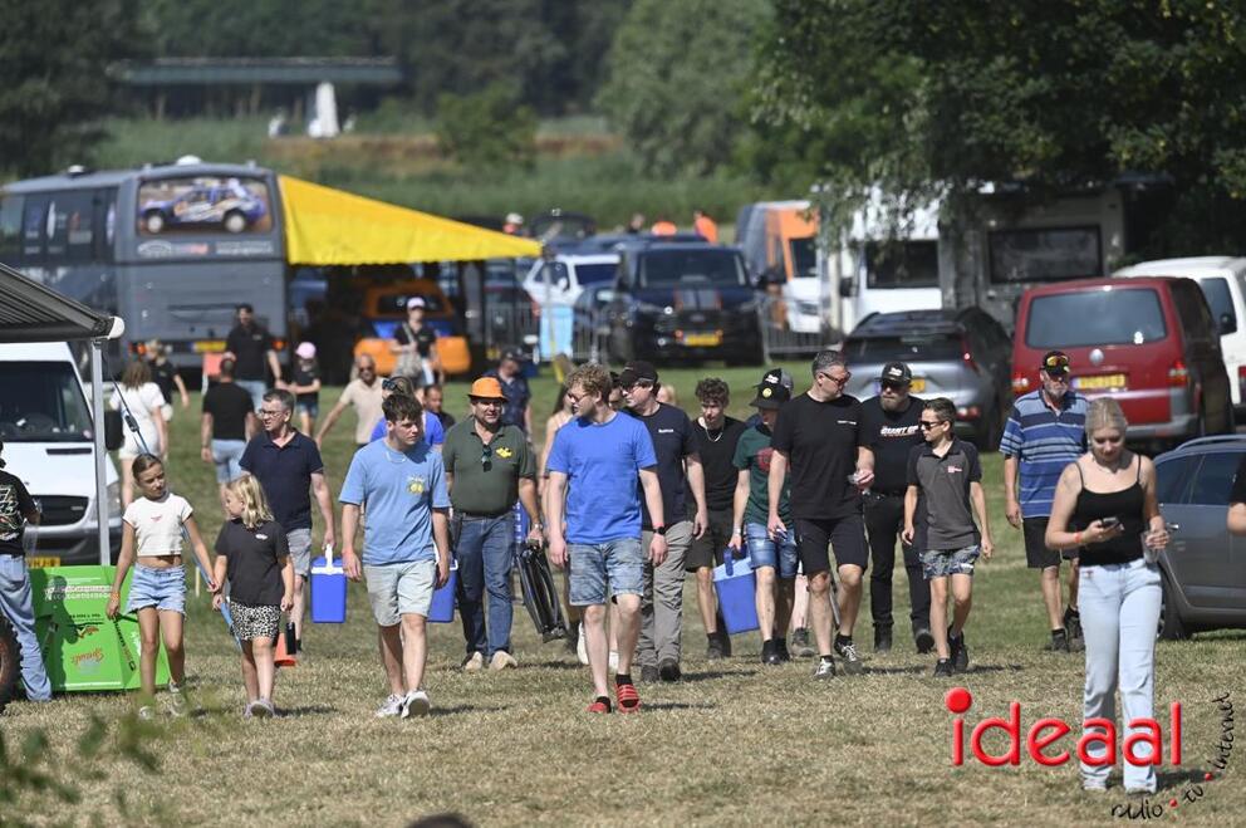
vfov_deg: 3.4
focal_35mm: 400
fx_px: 13828
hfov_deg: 5.2
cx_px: 623
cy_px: 414
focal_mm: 400
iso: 400
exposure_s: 1/2500
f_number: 6.3
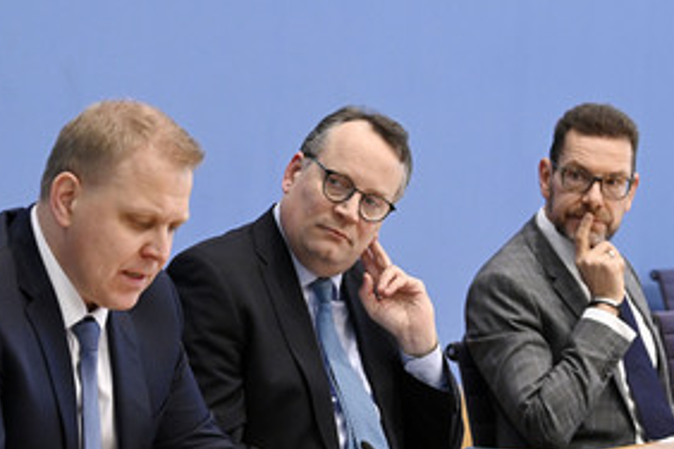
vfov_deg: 10.5
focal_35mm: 131
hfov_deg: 15.6
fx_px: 2452
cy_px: 318
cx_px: 369
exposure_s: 1/500
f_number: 5.6
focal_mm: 82
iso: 4000
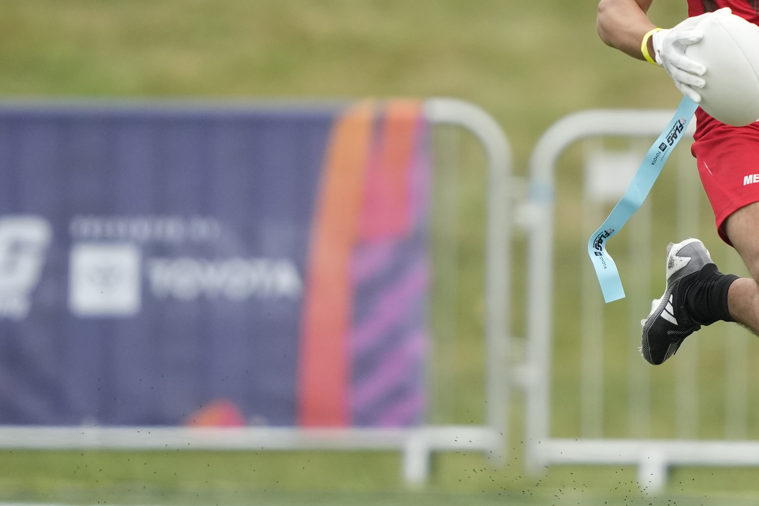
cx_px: 797
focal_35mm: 1535
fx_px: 32358
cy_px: 129
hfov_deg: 1.3
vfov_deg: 0.9
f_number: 2.8
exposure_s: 1/2000
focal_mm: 400
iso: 800
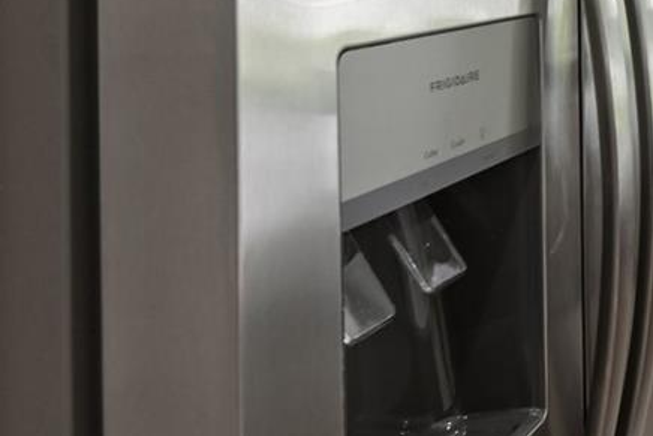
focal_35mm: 57
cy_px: -99
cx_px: 1030
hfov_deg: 24.9
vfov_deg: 21.9
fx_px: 1031
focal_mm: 15.5
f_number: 8
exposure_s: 1/125
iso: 400
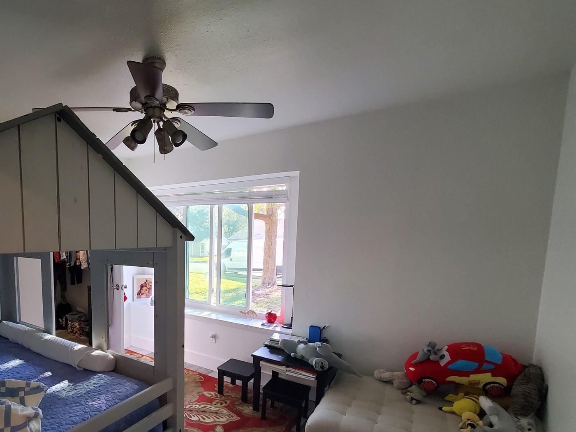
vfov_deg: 67.3
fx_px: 316
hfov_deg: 79.3
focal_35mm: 19
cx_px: 157
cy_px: 278
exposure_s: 1/60
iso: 400
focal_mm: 1.8
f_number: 2.2
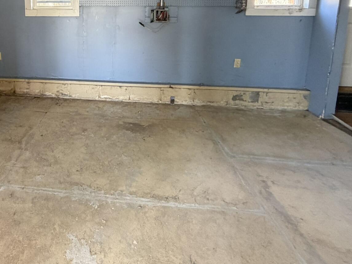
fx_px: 254
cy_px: 34
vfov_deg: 49.8
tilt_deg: -9.0
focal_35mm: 25
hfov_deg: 64.8
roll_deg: +1.5
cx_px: 84
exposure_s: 1/62
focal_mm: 2.22
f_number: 2.2
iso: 320
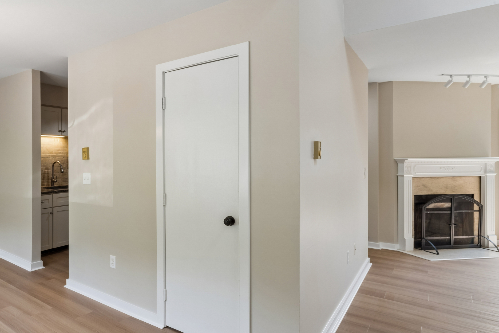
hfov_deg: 70.3
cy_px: 156
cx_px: 117
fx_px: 319
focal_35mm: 23
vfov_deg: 55.1
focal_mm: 14
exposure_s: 1/1.67
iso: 100
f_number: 22
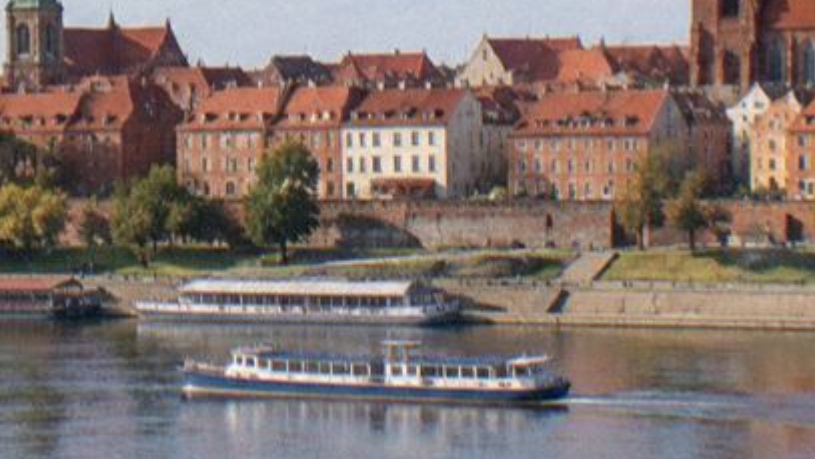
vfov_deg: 9.6
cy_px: 204
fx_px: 2723
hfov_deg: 17.0
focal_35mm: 126
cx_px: 489
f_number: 7.1
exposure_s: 1/320
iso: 100
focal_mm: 49
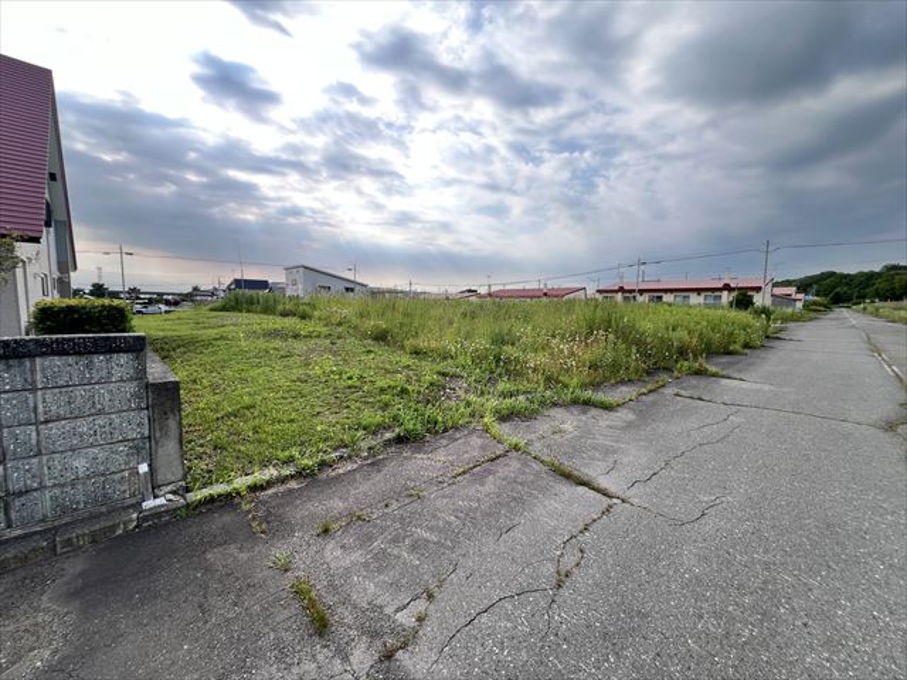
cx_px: 454
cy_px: 340
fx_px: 341
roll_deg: -0.6
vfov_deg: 89.9
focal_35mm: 13
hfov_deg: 106.2
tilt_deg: -5.5
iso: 32
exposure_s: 1/477
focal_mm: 1.57
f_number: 1.8
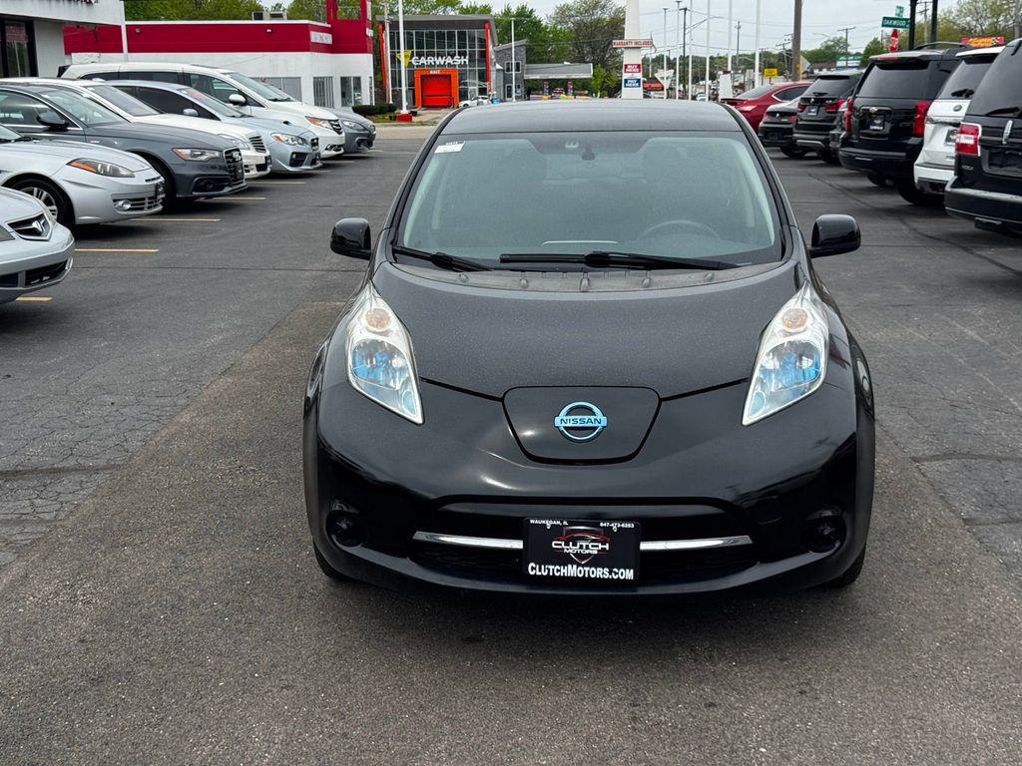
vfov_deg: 30.3
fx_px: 1417
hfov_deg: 39.7
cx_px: 511
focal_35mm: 48
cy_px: 383
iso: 64
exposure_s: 1/1984
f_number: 1.78
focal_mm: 6.76
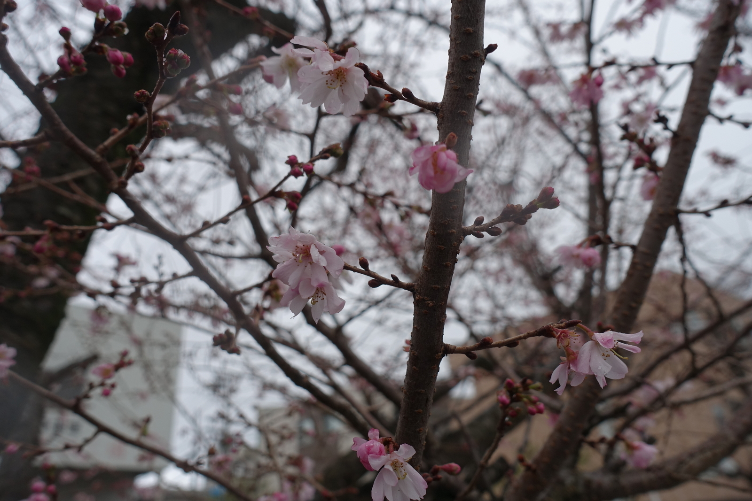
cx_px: 376
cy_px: 250
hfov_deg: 61.9
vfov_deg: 43.6
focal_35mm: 30
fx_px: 627
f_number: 4
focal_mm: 10.89
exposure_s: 1/100
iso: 125
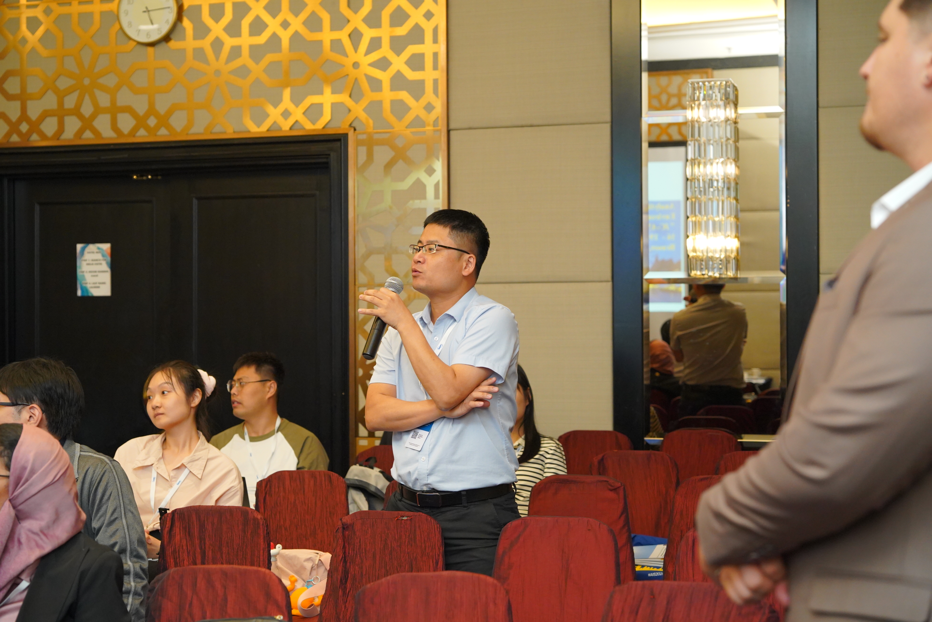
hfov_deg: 35.5
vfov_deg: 24.1
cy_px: 311
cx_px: 466
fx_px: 1457
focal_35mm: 56
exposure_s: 1/100
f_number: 4
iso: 5000
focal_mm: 56.3
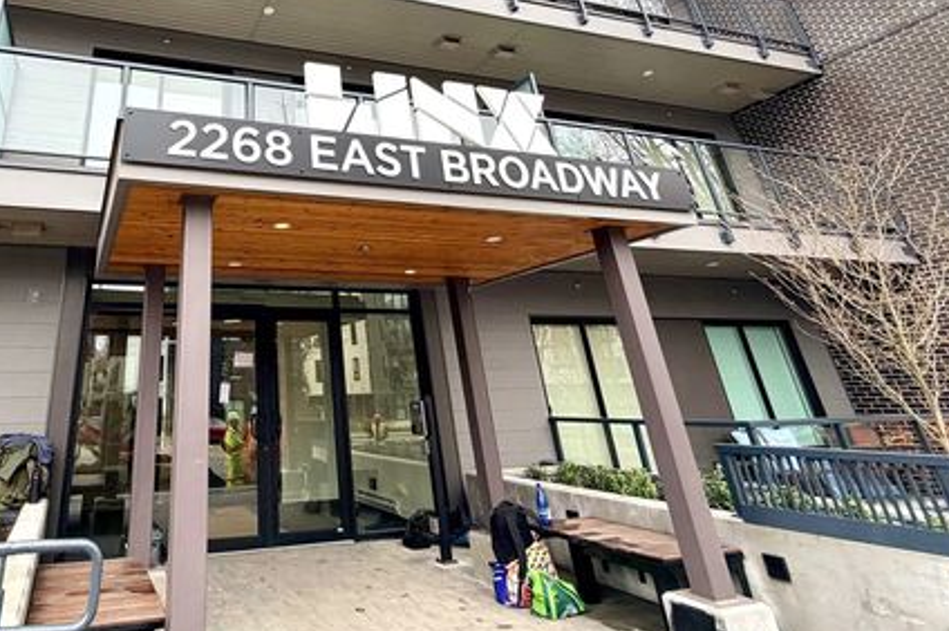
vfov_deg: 53.2
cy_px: 123
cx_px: 262
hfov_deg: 74.2
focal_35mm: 22
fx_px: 579
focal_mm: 2.22
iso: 50
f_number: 2.2
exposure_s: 1/218
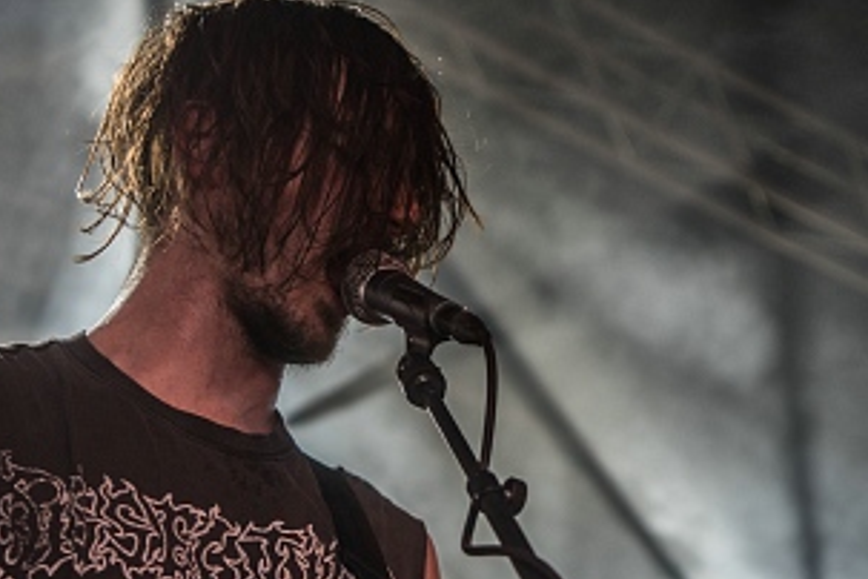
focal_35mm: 119
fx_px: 2869
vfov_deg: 11.3
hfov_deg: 17.1
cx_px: 622
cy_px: 664
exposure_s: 1/125
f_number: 3.2
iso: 400
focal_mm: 50
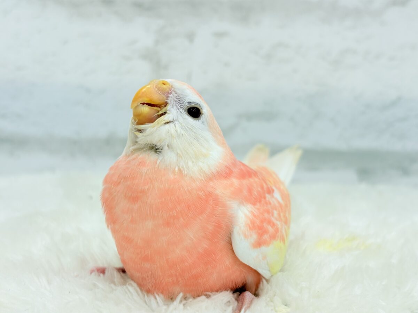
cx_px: 209
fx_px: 628
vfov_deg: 28.0
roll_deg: -0.9
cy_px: 156
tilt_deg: -8.5
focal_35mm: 52
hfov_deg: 36.8
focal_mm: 5.96
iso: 64
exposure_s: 1/100
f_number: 1.6
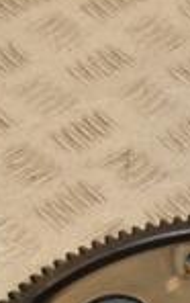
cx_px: 259
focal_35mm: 173
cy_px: 395
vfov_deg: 11.8
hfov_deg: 7.5
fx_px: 1428
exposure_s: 1/200
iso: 800
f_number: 8
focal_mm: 28
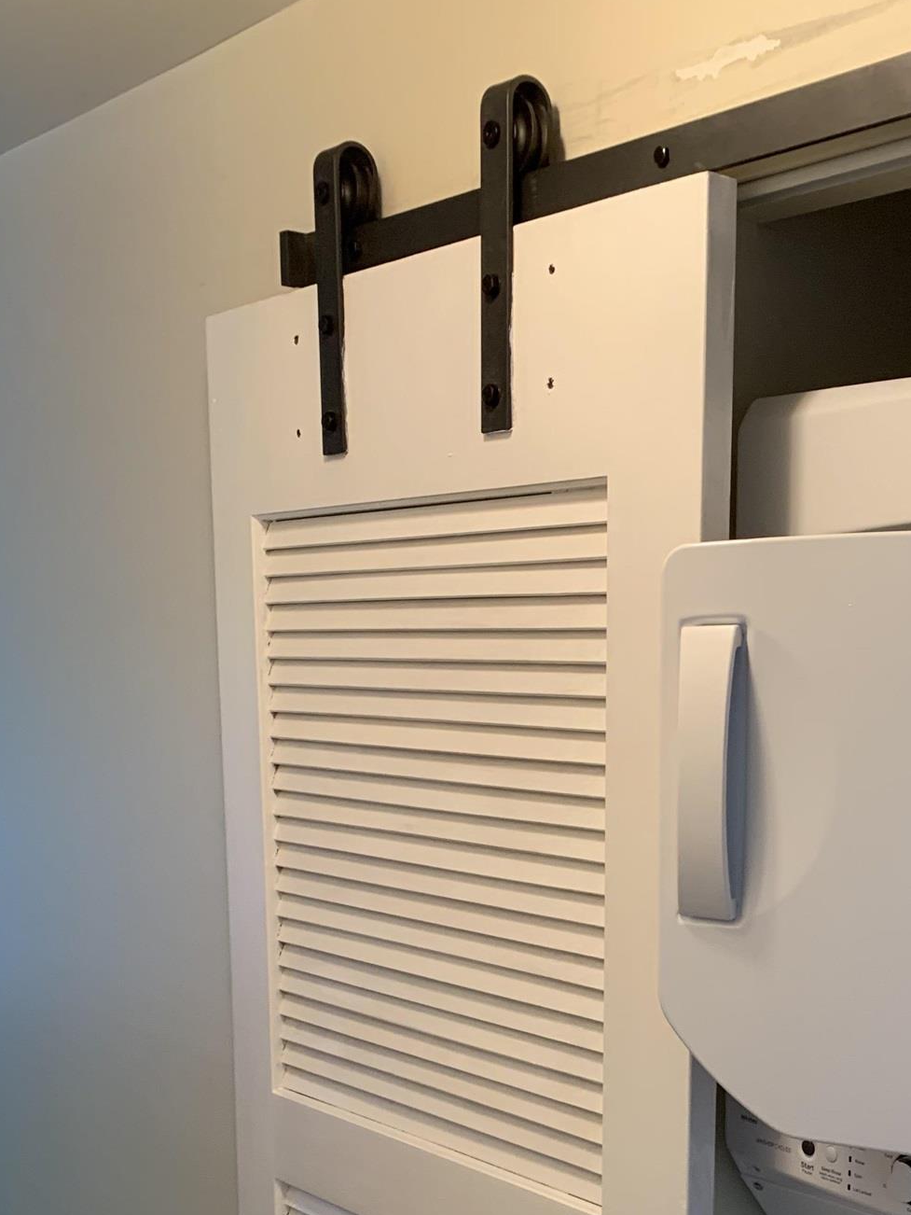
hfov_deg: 31.1
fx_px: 1614
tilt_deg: -10.6
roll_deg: -1.8
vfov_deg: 39.4
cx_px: 647
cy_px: 995
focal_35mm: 46
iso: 160
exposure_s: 1/60
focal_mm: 4.25
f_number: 1.8
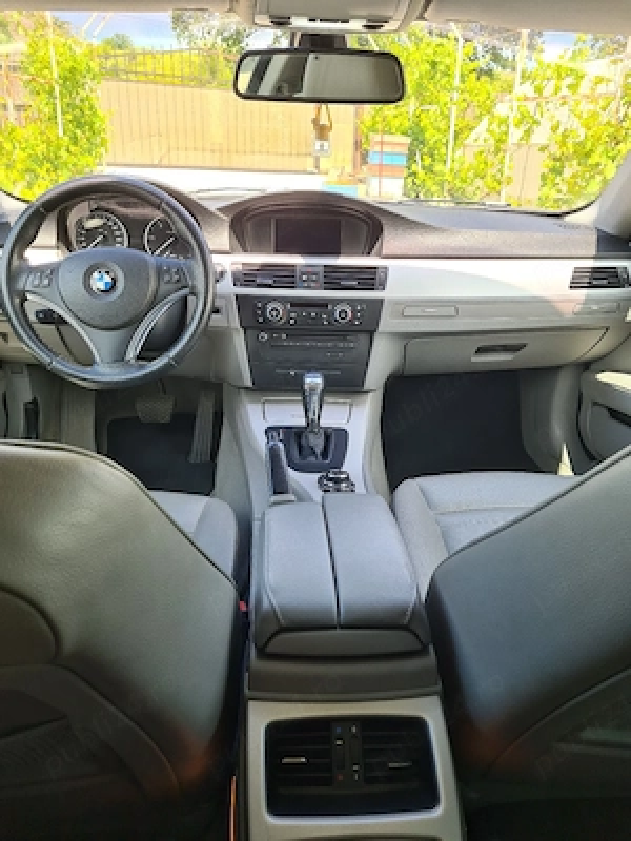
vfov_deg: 67.3
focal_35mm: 26
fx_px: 632
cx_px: 316
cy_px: 420
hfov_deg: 53.1
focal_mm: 5.4
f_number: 1.8
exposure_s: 1/192
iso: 50
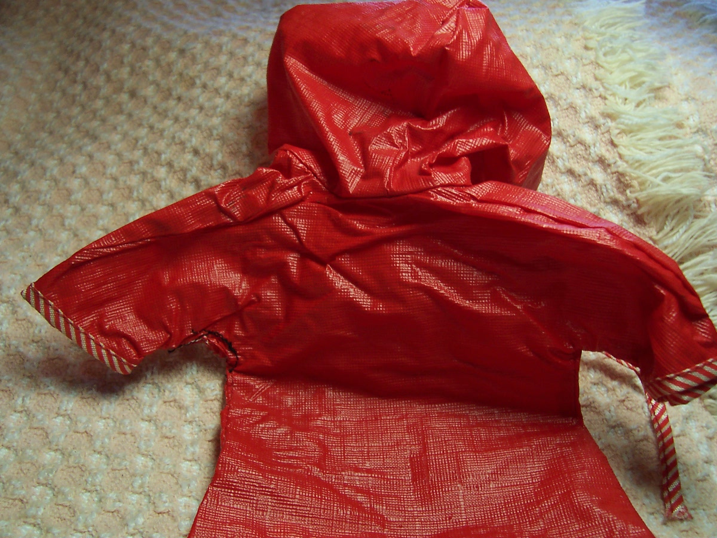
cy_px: 269
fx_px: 766
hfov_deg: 50.1
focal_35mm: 37
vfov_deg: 38.7
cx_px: 358
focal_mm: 5.6
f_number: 2.8
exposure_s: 1/90
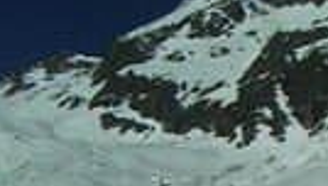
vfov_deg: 6.2
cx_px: 690
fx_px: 1612
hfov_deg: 10.5
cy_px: 485
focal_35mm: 185
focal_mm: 5.8
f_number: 4.8
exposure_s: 1/1000
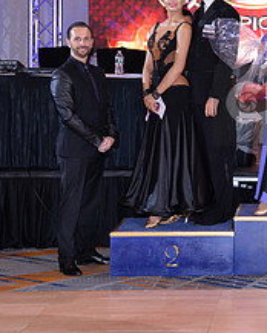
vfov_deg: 17.4
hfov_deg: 13.4
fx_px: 1085
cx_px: 381
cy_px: 105
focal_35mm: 110
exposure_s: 1/250
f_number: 5
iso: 1600
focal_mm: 44
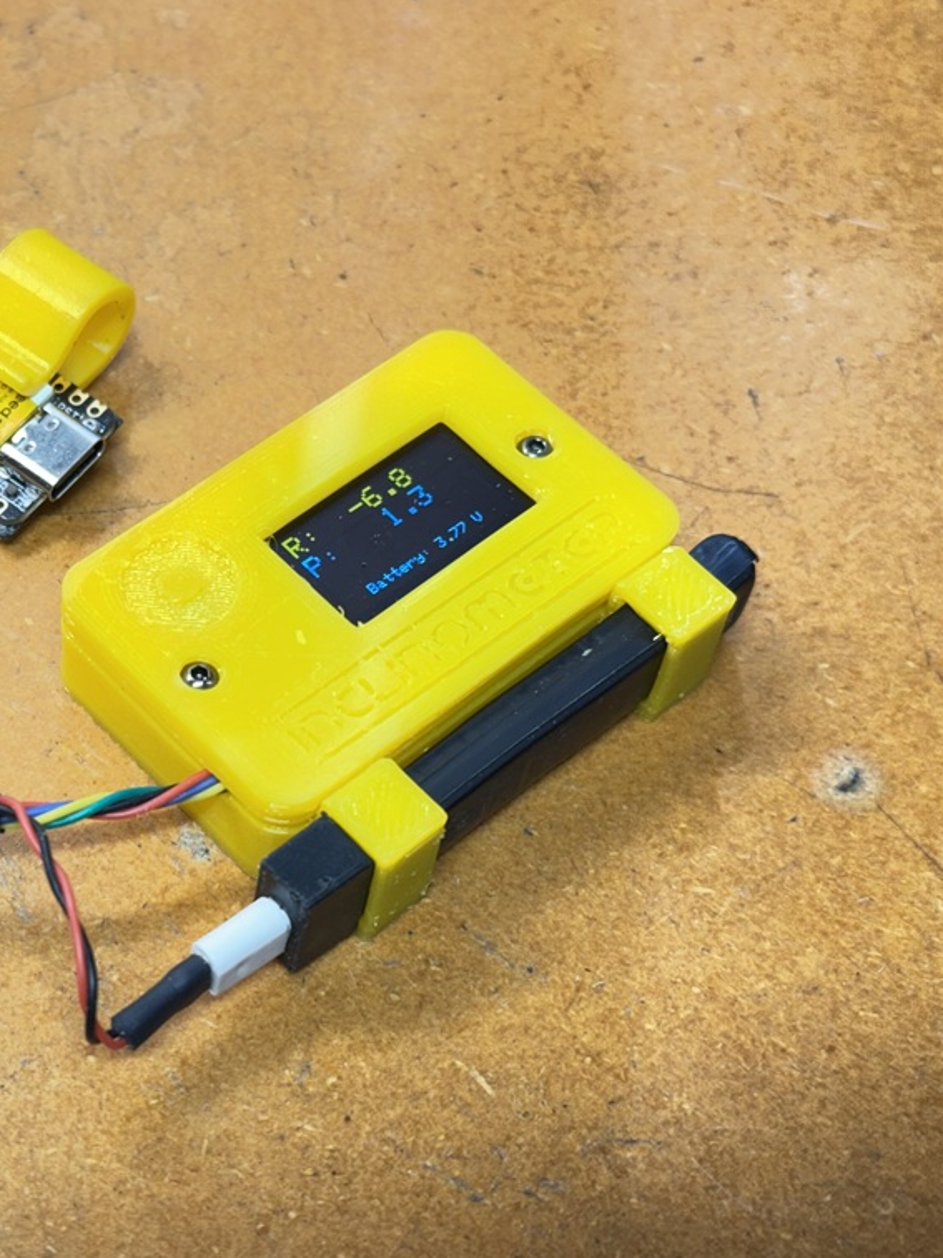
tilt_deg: -54.9
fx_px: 2361
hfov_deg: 22.2
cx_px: 168
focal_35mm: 65
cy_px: 634
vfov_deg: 29.8
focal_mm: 6.76
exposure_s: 1/60
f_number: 1.78
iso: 50
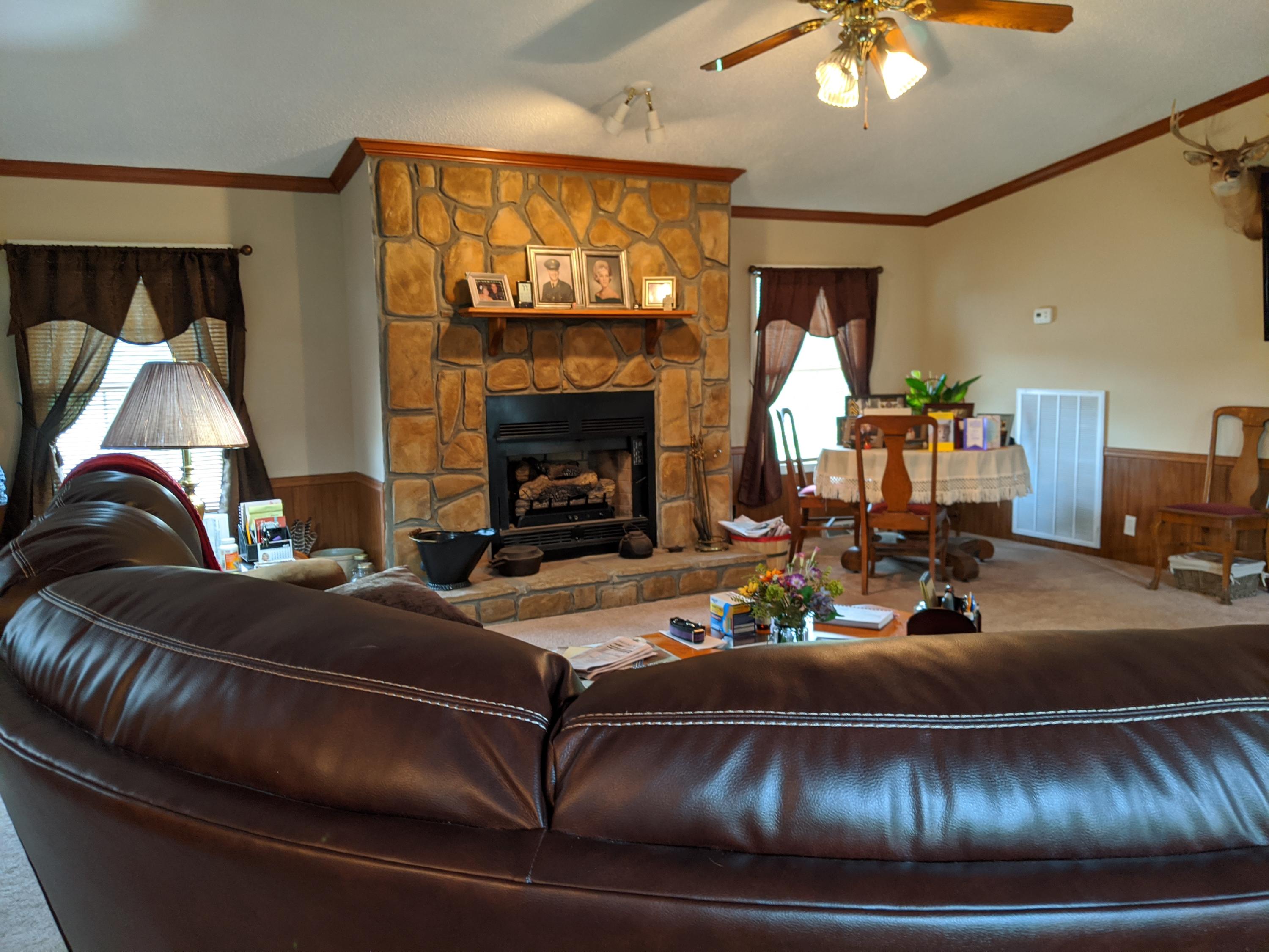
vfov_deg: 51.4
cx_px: 634
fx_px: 990
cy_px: 476
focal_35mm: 27
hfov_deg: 65.3
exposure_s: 1/24
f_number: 1.8
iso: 111
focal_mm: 4.44
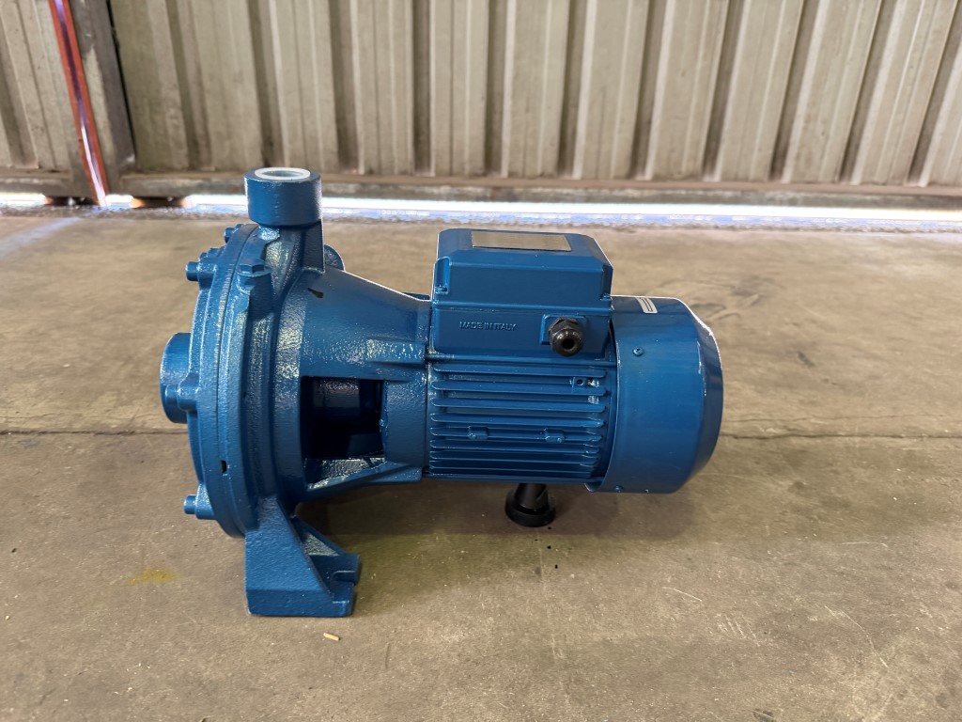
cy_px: 361
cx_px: 481
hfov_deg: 71.6
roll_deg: -0.7
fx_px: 667
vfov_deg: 56.8
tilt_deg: -26.6
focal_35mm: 24
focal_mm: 6.76
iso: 320
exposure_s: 1/50
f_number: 1.78
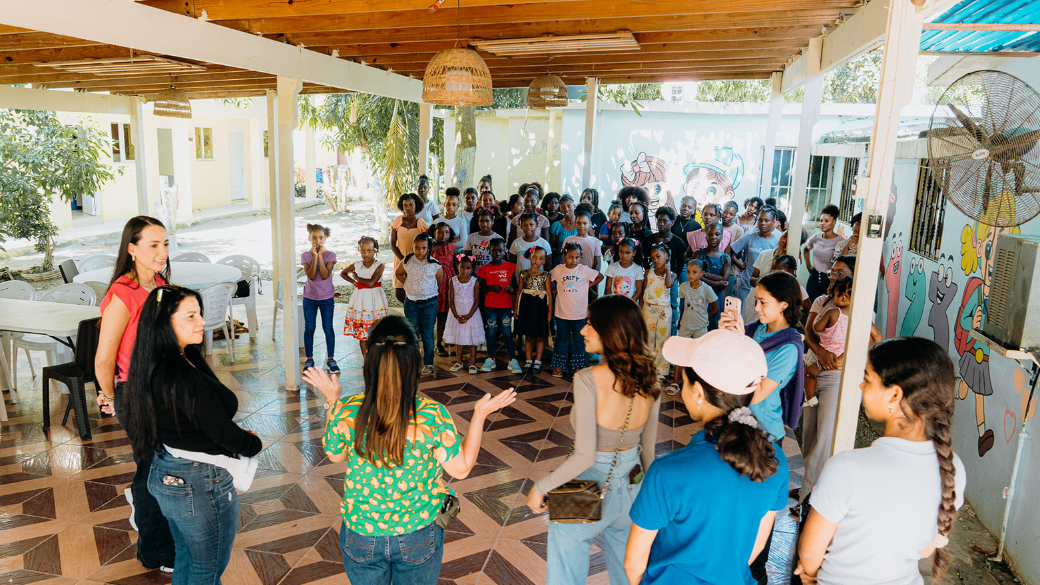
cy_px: 317
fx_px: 745
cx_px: 531
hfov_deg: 69.8
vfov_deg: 42.9
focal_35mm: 27
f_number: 5.6
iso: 800
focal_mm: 24
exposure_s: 1/100
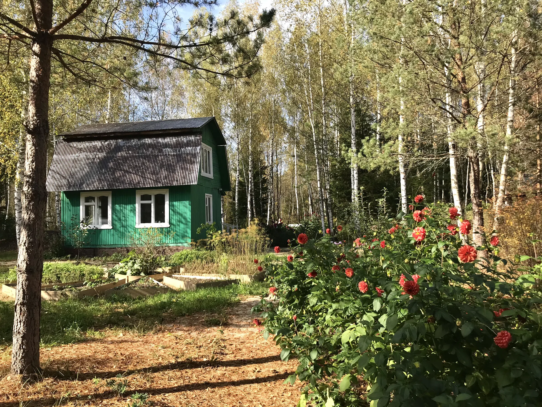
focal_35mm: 28
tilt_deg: +3.5
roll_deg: +1.6
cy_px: 204
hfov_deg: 63.4
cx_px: 271
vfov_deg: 49.7
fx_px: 438
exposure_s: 1/798
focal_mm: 3.99
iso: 20
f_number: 1.8
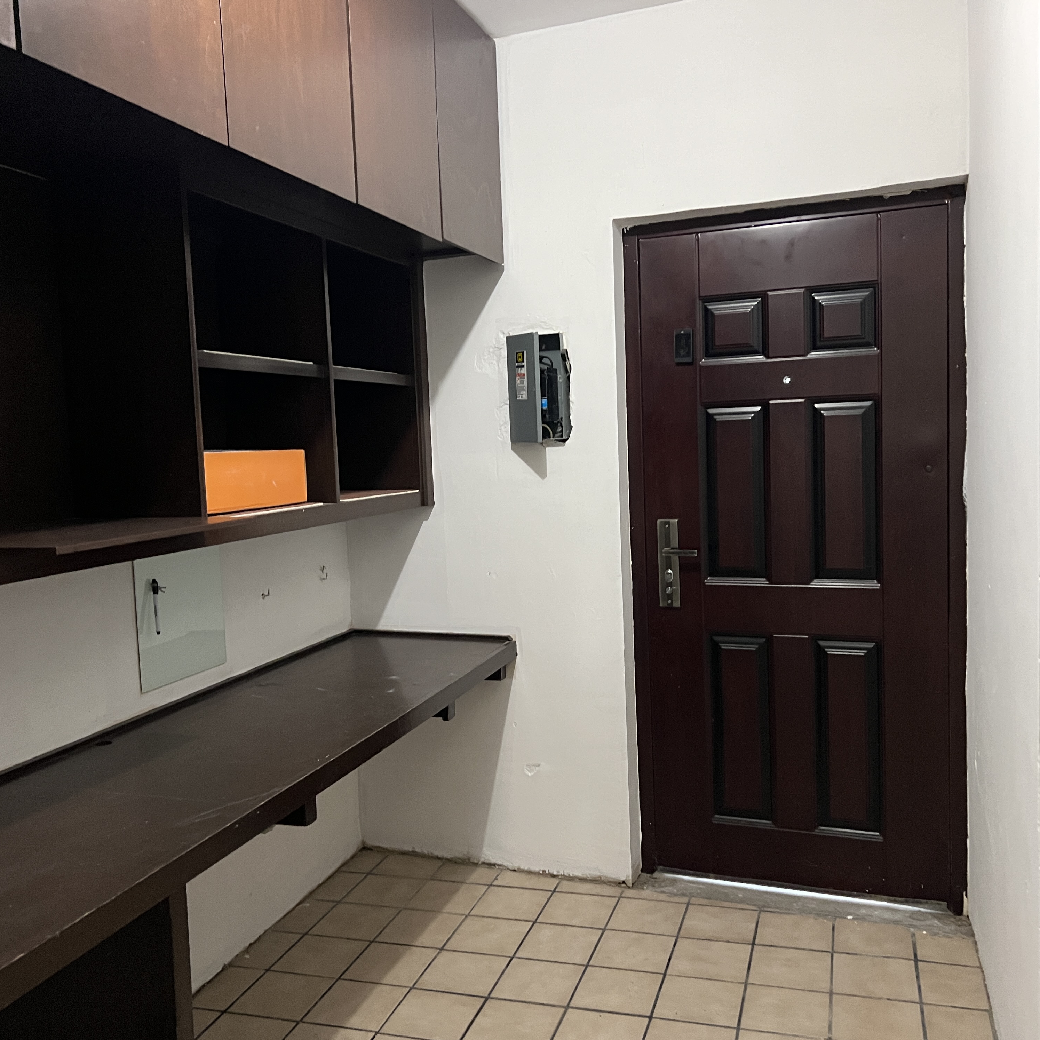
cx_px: 542
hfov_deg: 52.5
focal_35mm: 31
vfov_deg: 52.5
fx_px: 1054
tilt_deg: -3.0
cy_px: 518
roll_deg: +3.2
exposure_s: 1/40
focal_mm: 5.7
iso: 500
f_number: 1.5
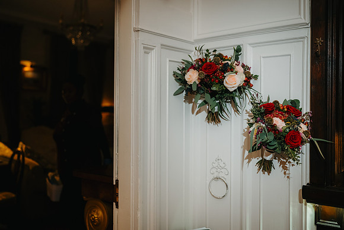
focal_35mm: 37
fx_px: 353
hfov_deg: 51.9
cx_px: 172
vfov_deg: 36.0
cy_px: 114
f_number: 1.8
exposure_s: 1/200
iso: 1600
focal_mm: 35
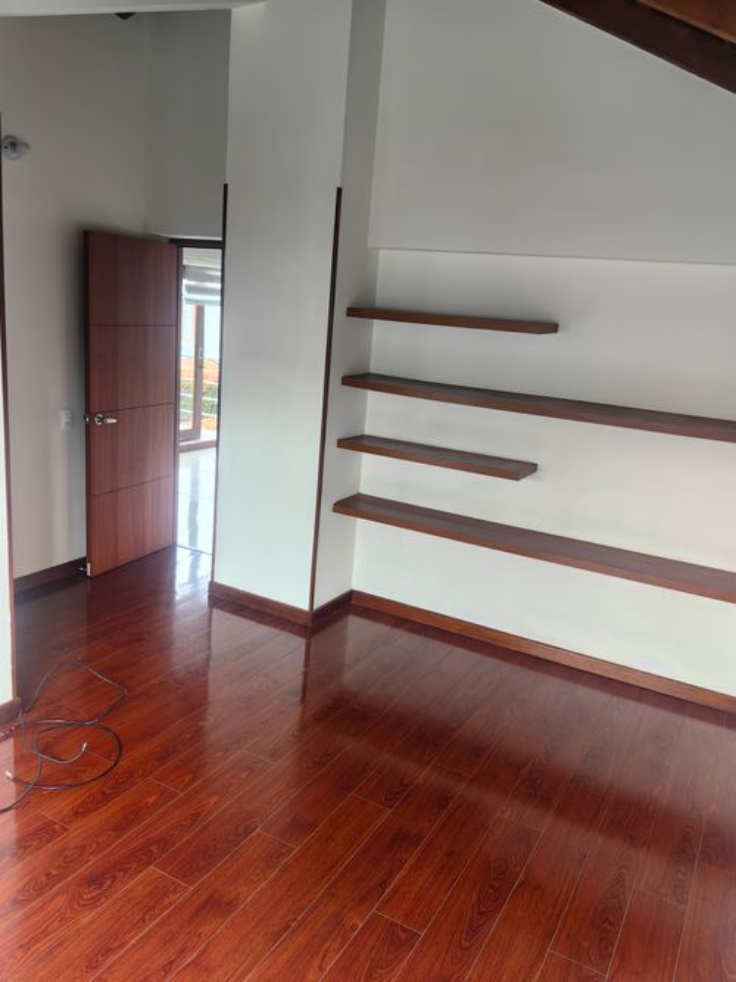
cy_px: 491
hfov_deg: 51.3
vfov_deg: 65.3
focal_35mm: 27
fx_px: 766
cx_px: 368
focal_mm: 6.35
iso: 50
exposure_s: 1/138
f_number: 1.4
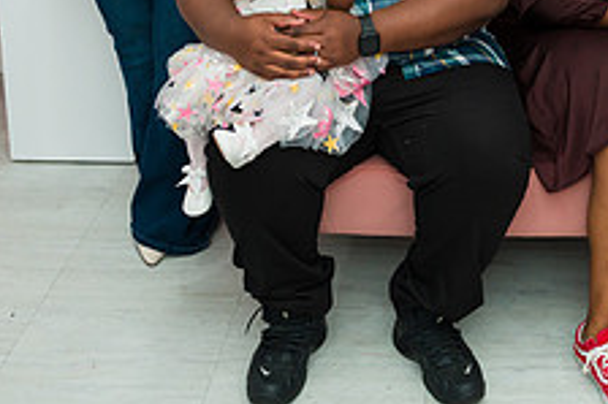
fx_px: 1181
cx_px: 475
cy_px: -106
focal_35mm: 70
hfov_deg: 28.3
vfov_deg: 18.2
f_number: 4
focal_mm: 27
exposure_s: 1/200
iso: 1000
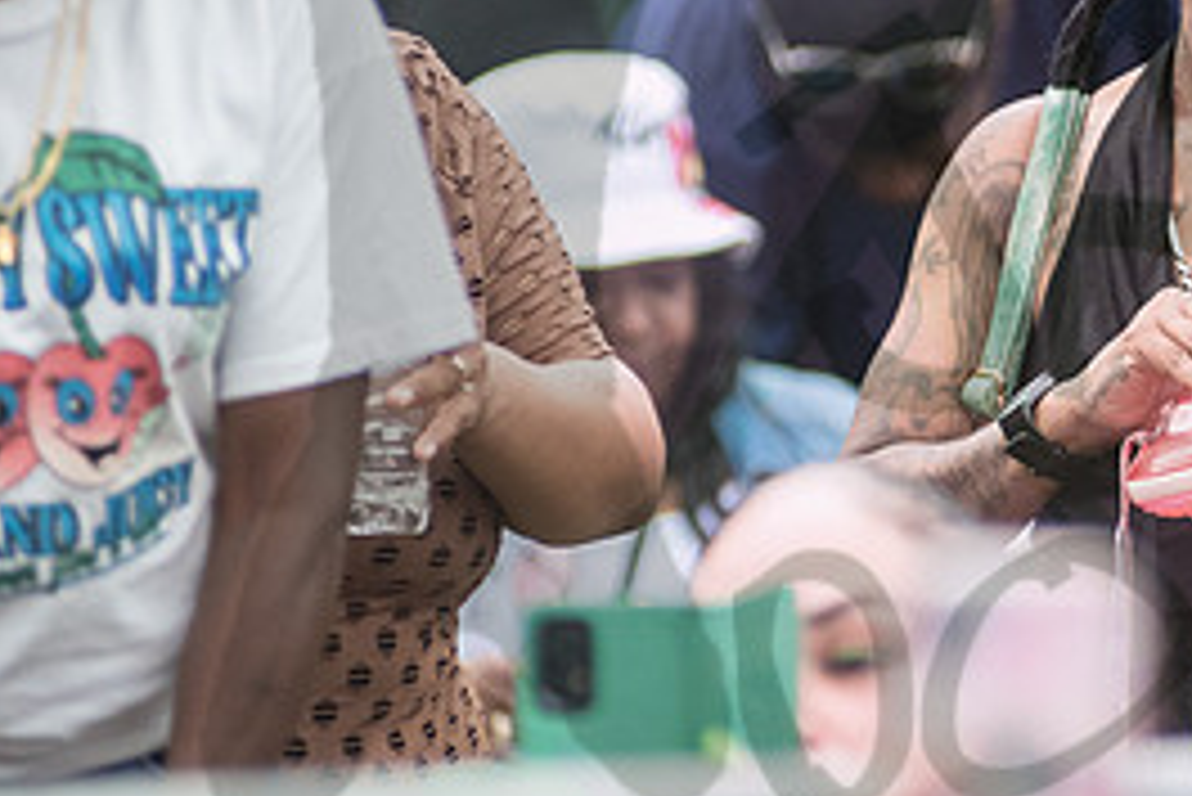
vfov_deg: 2.7
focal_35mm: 501
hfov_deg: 4.1
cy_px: 202
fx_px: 16597
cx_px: 1394
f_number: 3.5
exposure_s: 1/400
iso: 2000
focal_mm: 200
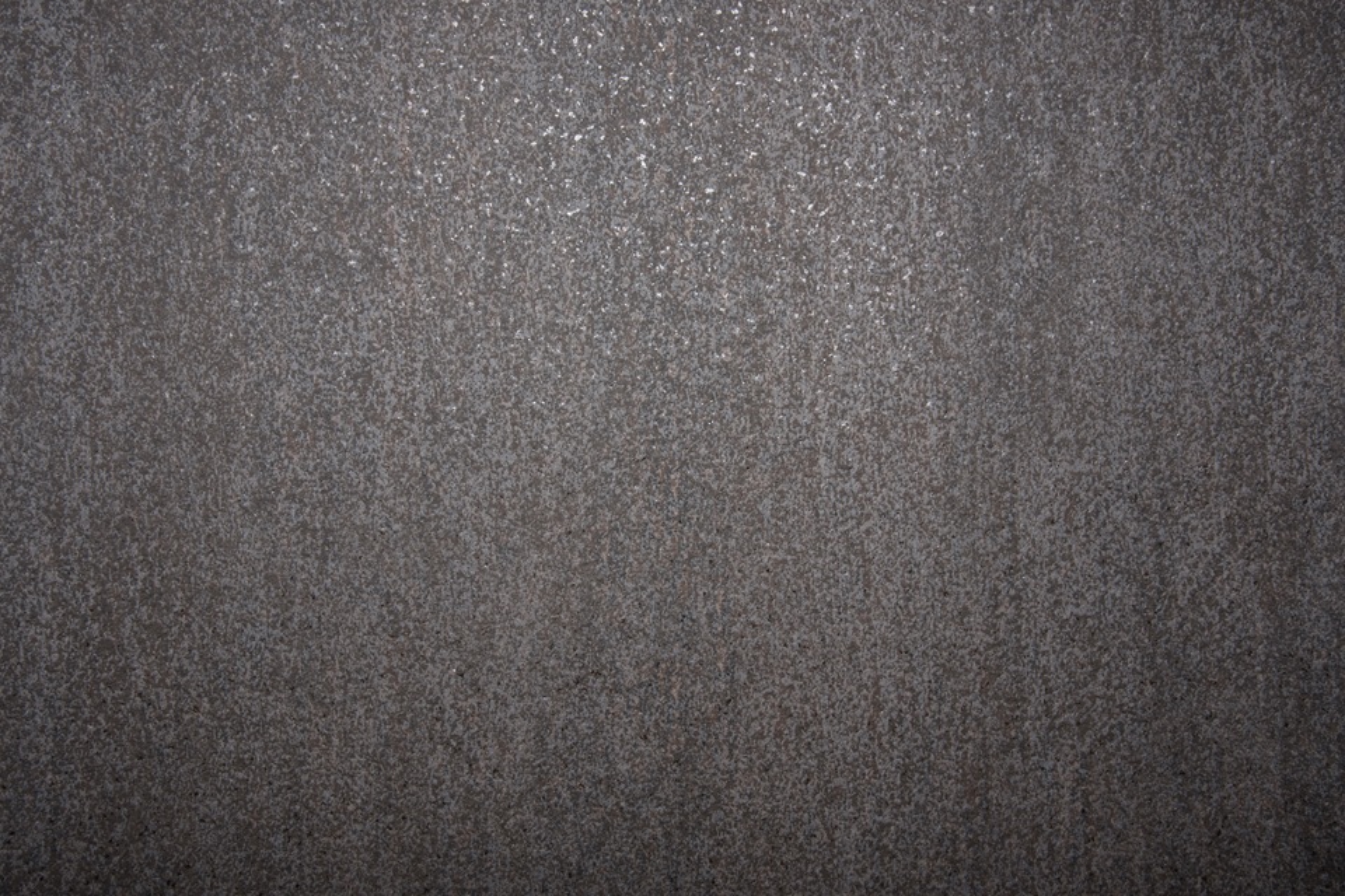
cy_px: 448
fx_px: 1420
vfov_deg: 35.1
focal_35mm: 38
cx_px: 672
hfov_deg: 50.7
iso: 100
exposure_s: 1/160
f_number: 20
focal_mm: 38
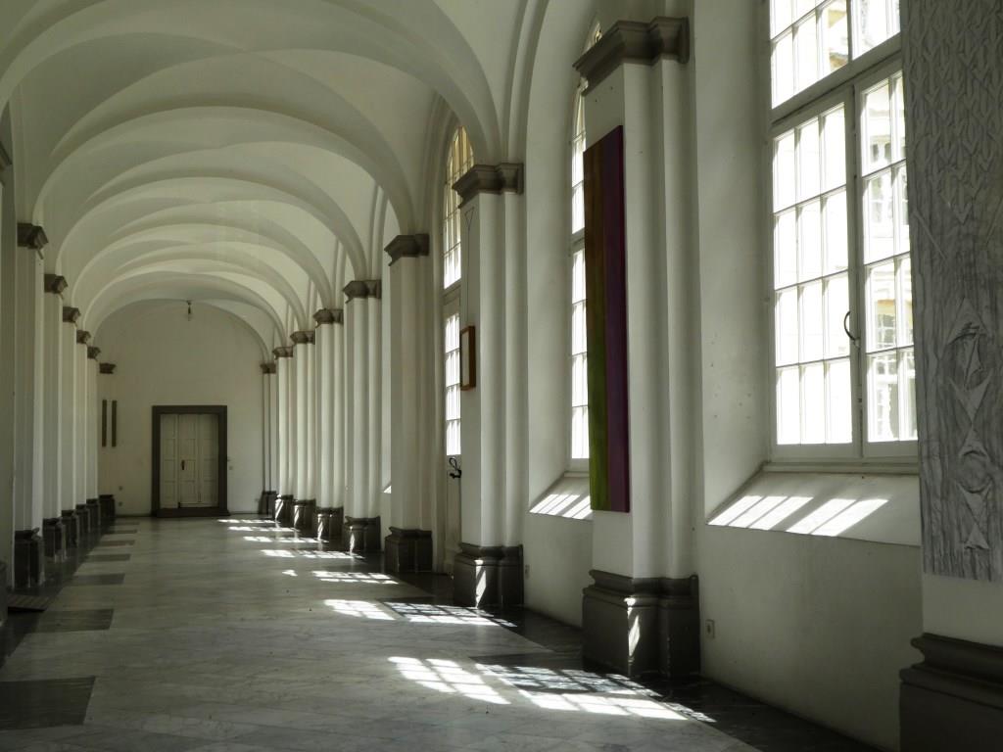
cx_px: 502
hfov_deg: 42.9
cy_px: 376
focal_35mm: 44
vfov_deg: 32.9
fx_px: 1275
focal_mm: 7.8
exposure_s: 1/125
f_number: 3.9
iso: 80
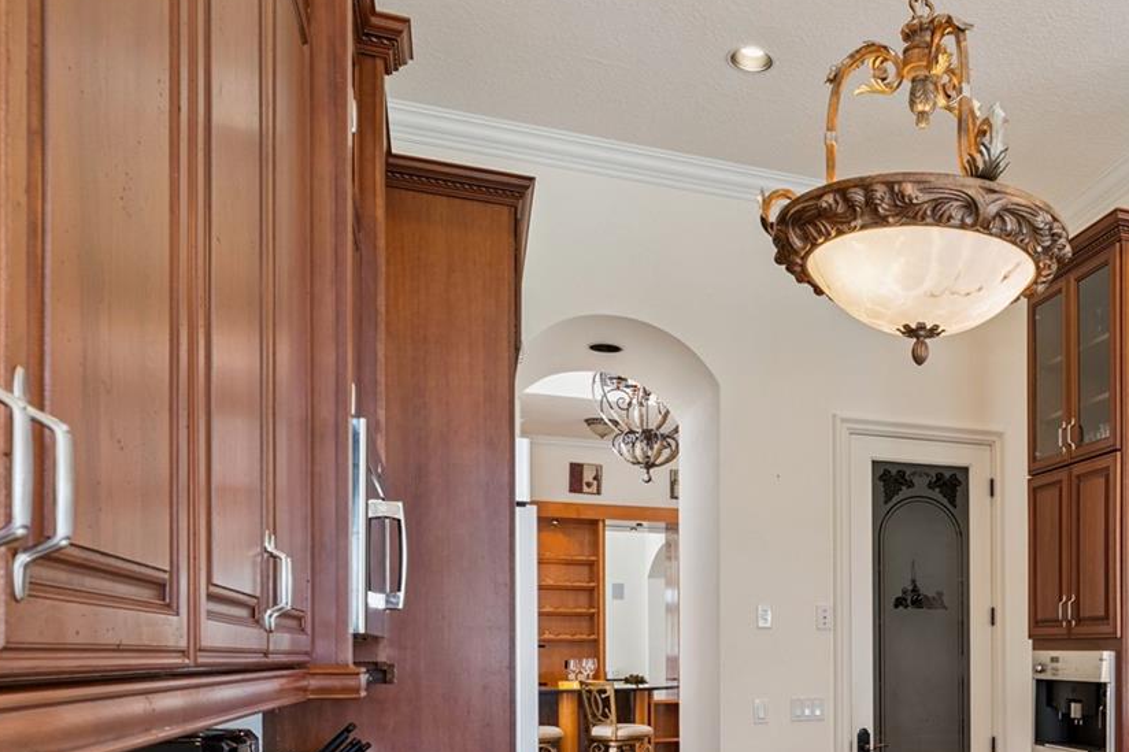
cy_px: 667
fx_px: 1065
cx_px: 967
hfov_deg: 50.9
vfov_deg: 36.6
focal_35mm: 34
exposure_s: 1/30
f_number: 11
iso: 800
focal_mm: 17.5
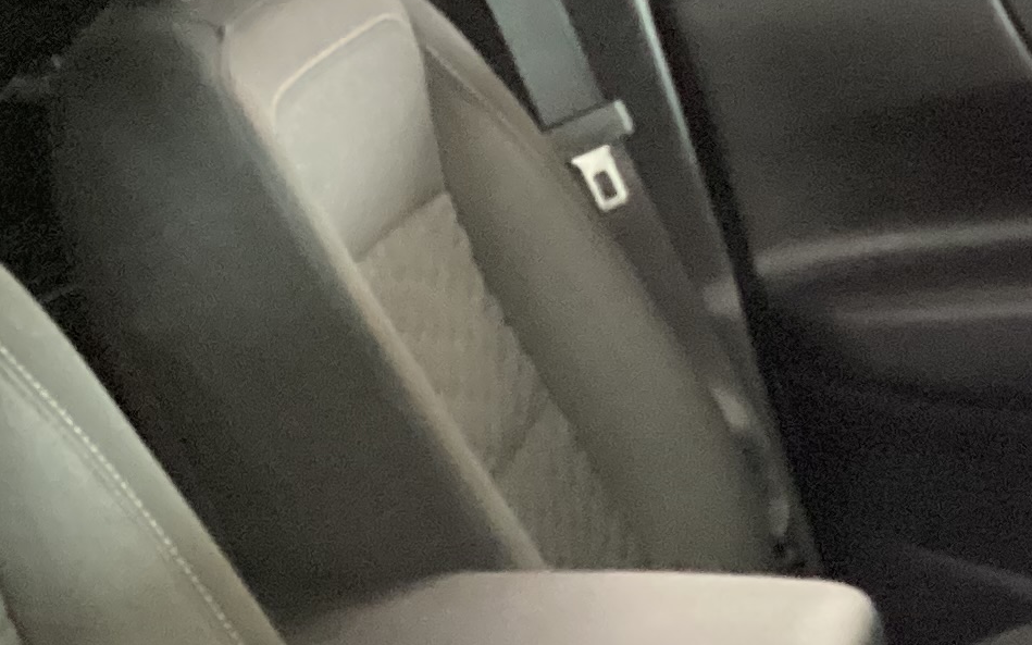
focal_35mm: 113
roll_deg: +3.1
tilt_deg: -24.6
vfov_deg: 11.3
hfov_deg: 17.5
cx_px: 1252
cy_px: 830
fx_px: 3178
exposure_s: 1/30
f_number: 2.4
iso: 640
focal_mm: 3.3
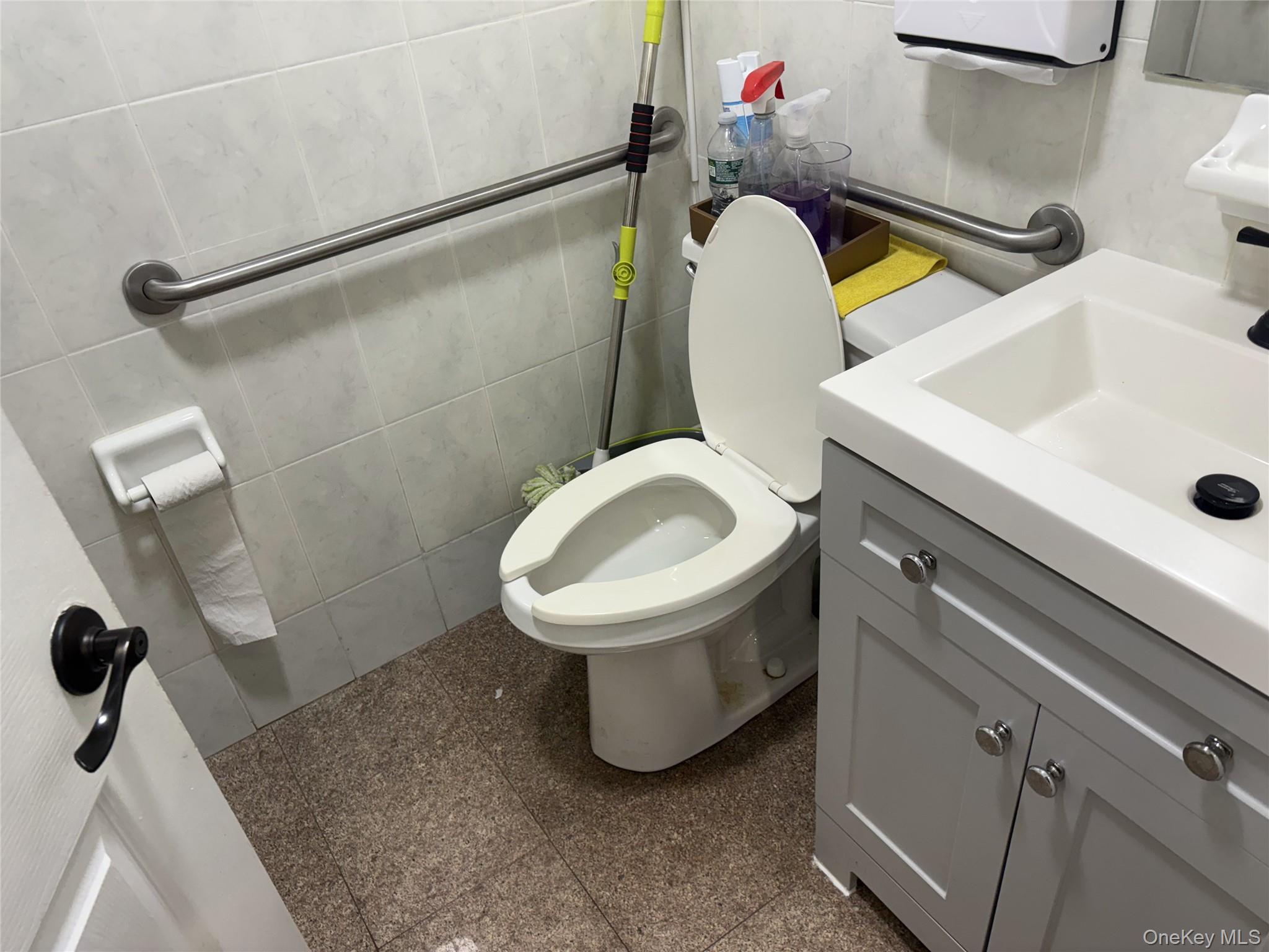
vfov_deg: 53.1
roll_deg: +8.0
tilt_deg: -35.7
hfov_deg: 67.3
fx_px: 953
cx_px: 634
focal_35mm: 26
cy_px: 476
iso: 100
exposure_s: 1/120
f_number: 1.6
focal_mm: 5.96
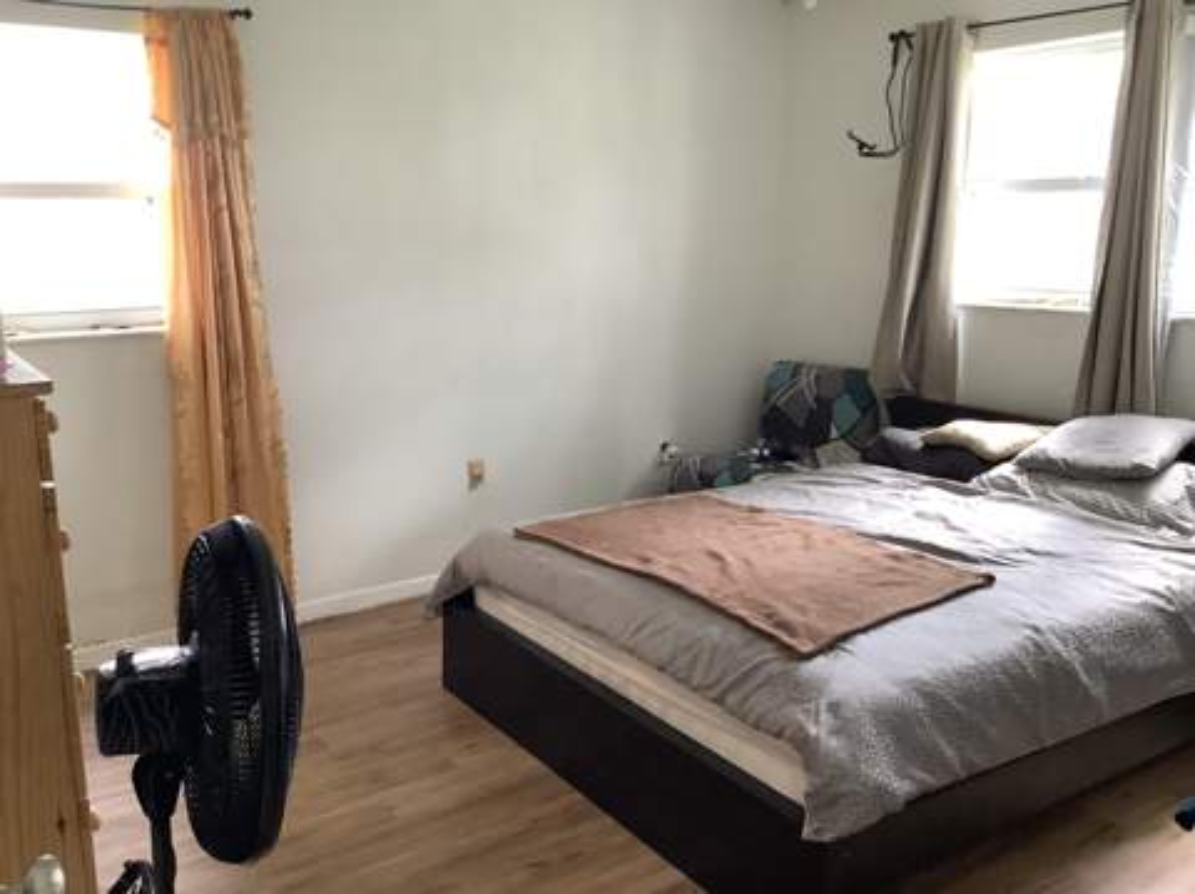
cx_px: 598
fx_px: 1069
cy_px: 447
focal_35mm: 31
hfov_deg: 58.4
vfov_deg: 45.4
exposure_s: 1/60
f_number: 2.4
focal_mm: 3.3
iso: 160
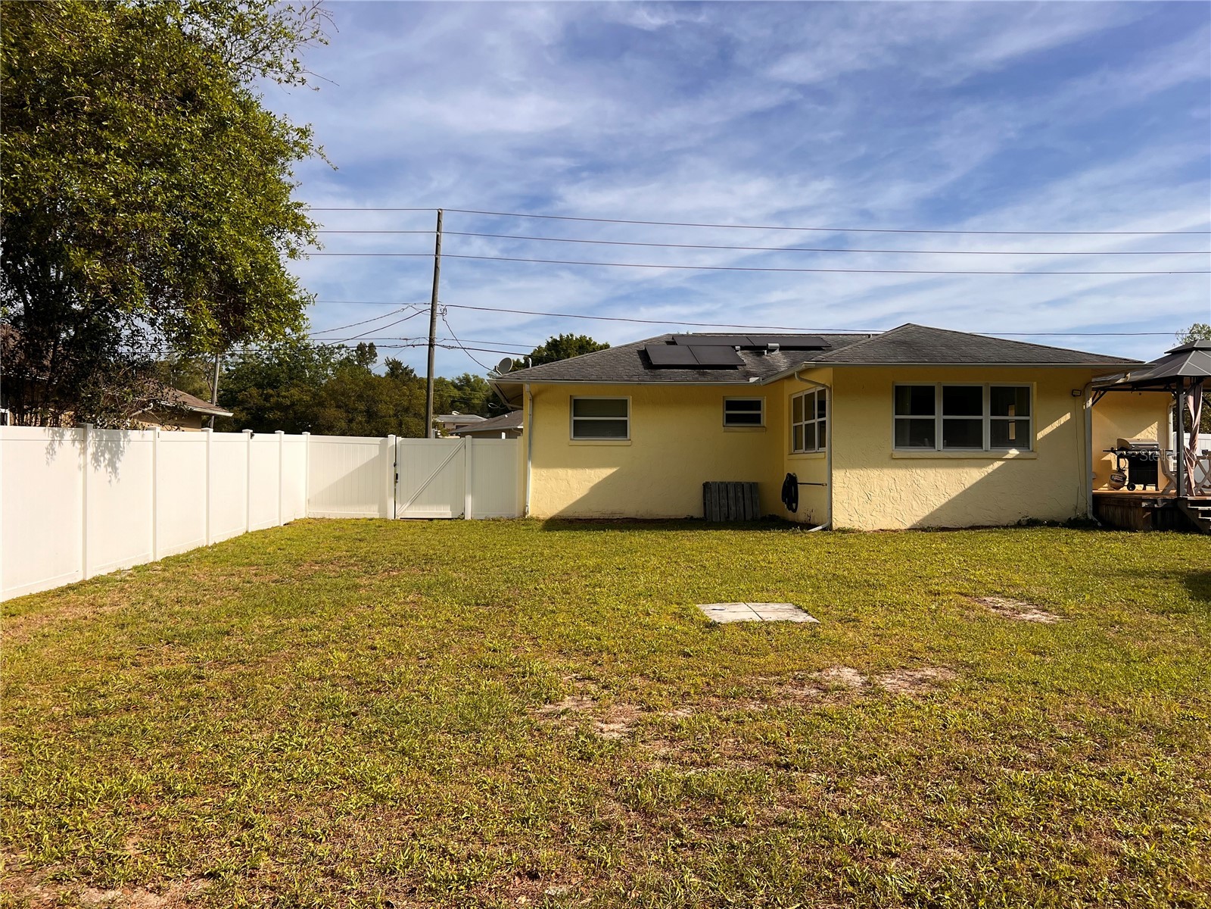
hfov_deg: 67.3
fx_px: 910
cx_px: 606
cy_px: 454
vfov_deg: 53.1
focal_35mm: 26
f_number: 1.5
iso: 50
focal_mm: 5.7
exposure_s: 1/4444
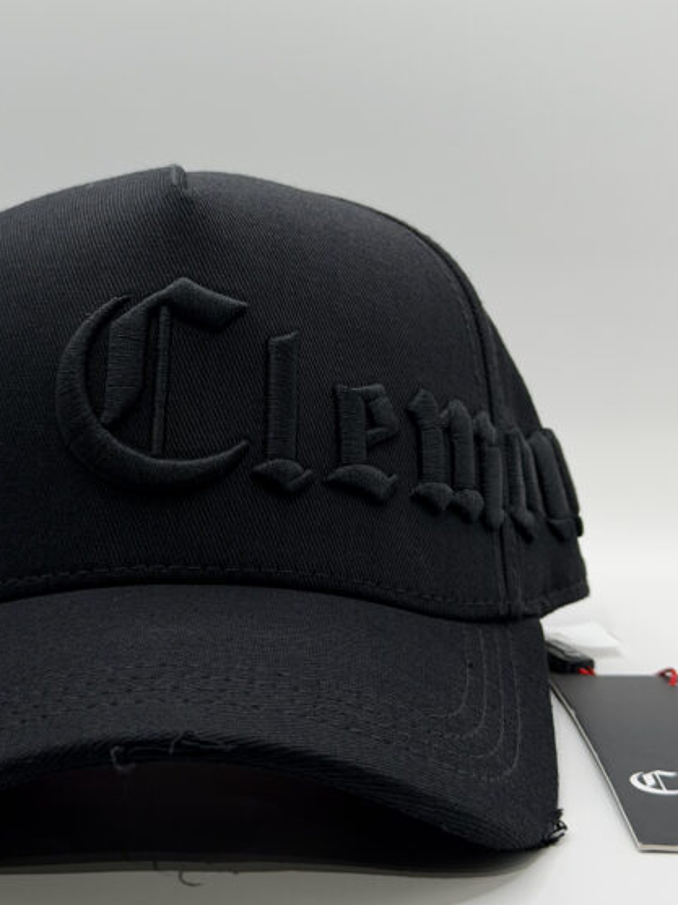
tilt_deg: -5.0
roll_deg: -1.2
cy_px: 354
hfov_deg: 21.2
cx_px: 233
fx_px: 1804
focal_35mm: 69
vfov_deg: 28.1
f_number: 1.78
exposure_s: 1/216
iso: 50
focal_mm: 6.76
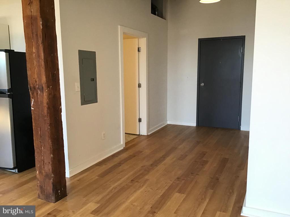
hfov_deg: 58.4
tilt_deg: -8.1
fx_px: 260
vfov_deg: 45.4
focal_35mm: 31
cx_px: 145
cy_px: 108
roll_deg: +0.3
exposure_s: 1/33
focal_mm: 3.3
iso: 64
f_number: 2.4
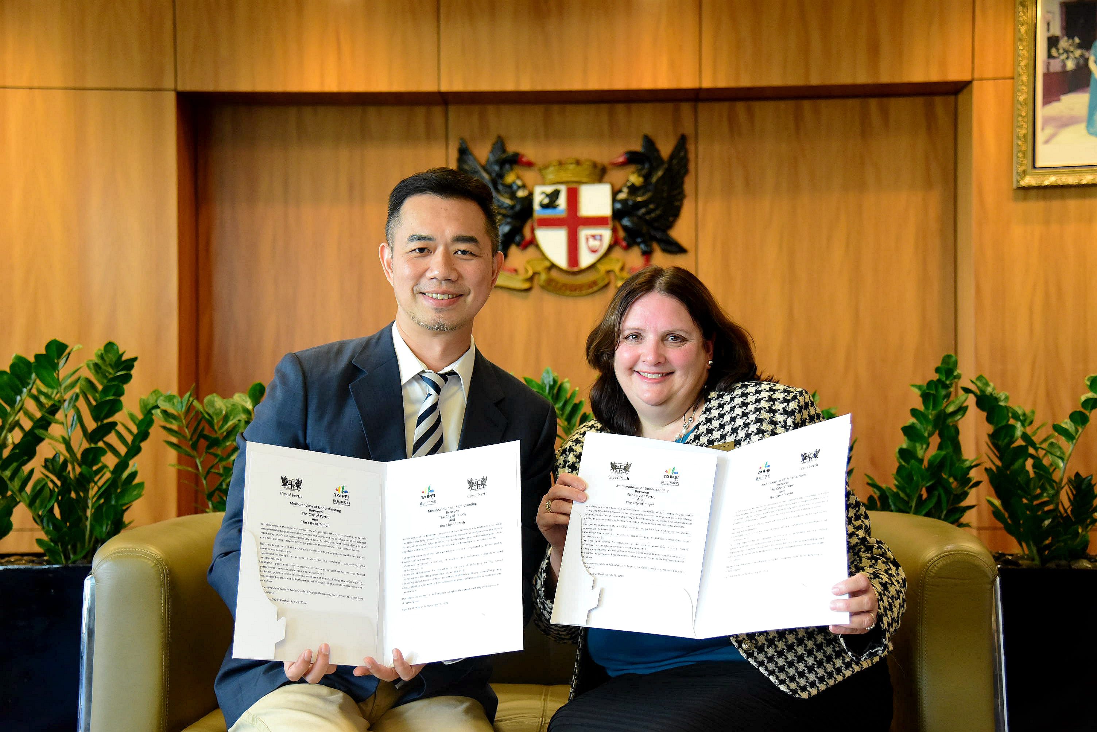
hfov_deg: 41.1
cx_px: 548
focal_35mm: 48
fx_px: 1463
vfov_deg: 28.1
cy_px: 366
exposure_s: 1/320
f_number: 4
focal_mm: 48
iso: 3200
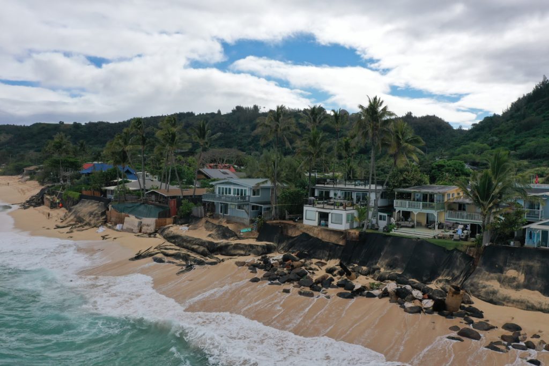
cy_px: 183
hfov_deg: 65.5
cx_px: 274
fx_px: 427
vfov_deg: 46.4
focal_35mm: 28
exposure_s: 1/800
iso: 100
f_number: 6.3
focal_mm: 10.26
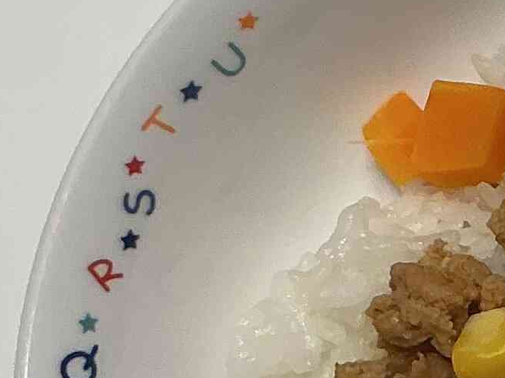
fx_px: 2581
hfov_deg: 9.6
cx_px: 1310
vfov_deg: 8.3
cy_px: 22
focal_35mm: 177
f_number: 1.8
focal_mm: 3
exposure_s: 1/120
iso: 20
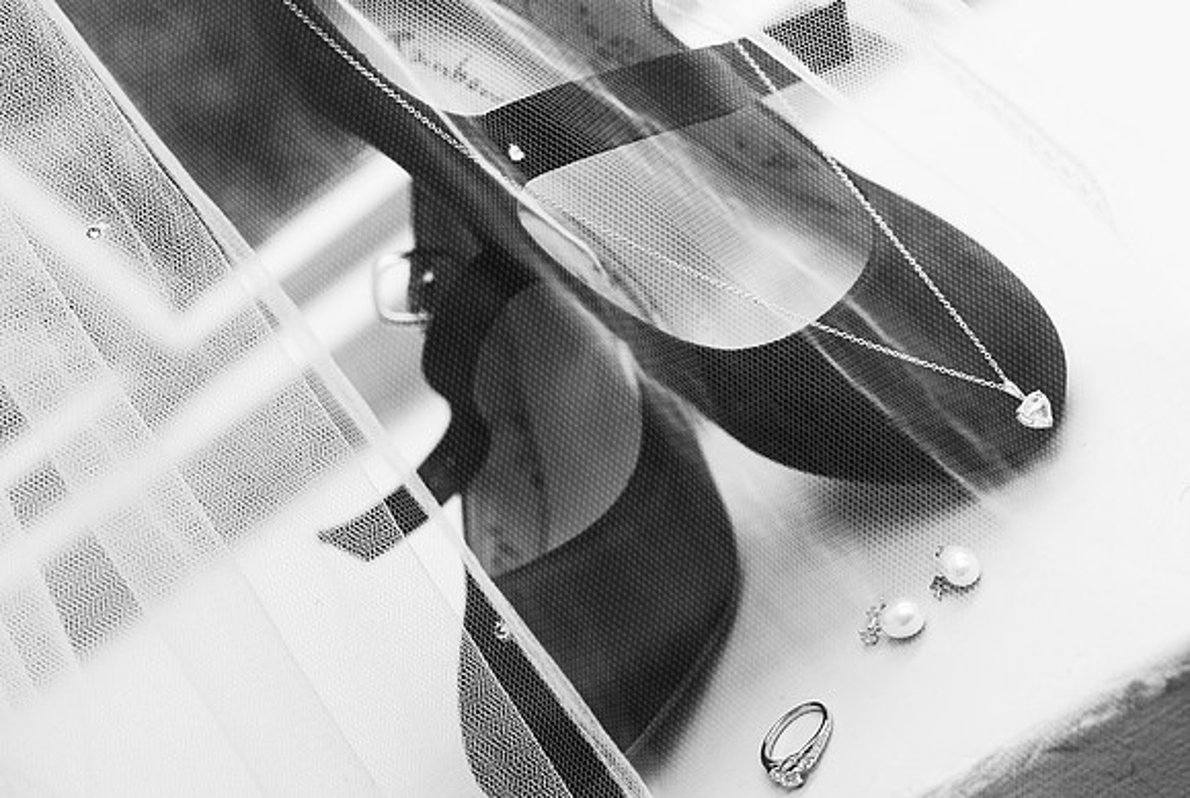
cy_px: 356
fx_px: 1682
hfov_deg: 38.2
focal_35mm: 51
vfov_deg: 26.7
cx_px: 865
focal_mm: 35
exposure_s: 1/80
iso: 500
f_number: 3.2
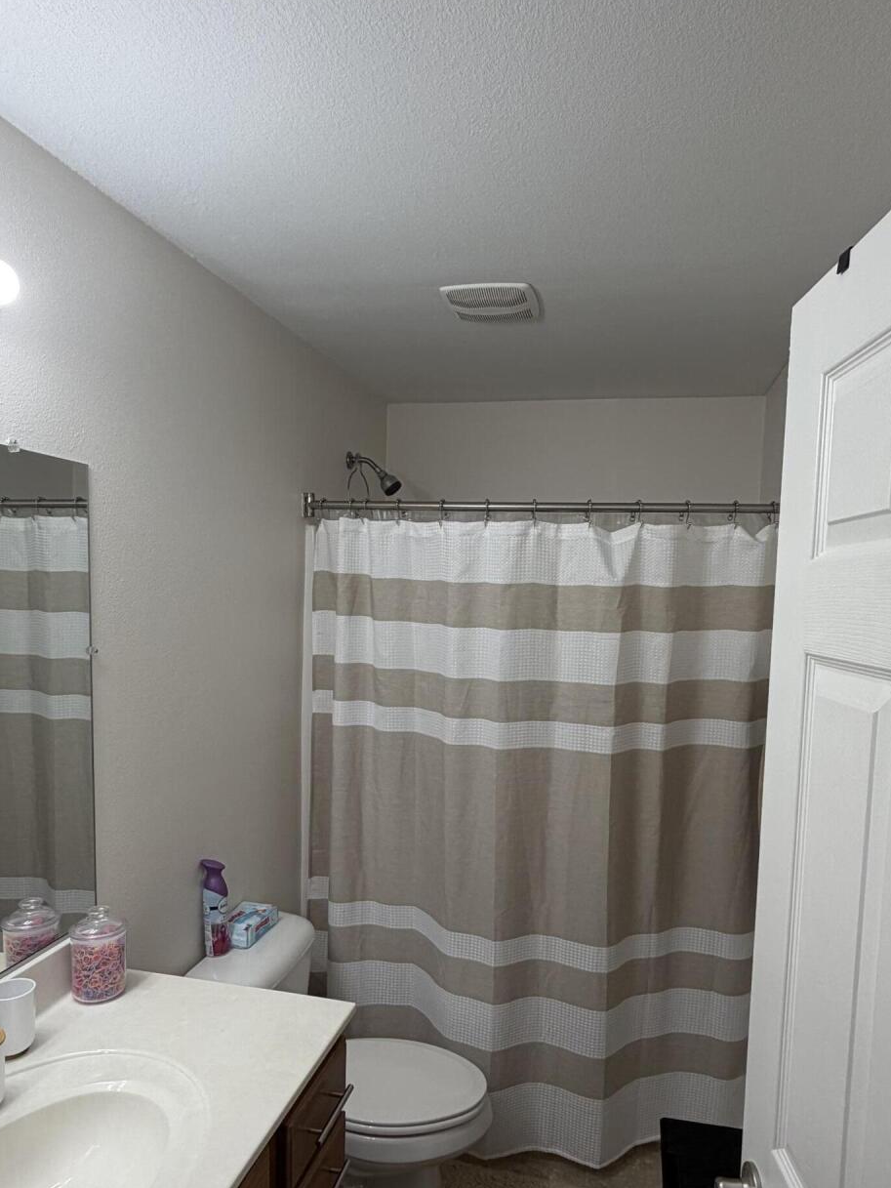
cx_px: 482
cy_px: 667
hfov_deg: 58.8
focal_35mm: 23
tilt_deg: -6.0
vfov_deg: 73.6
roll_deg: -0.5
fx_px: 789
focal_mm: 2.22
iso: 100
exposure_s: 1/120
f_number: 2.2
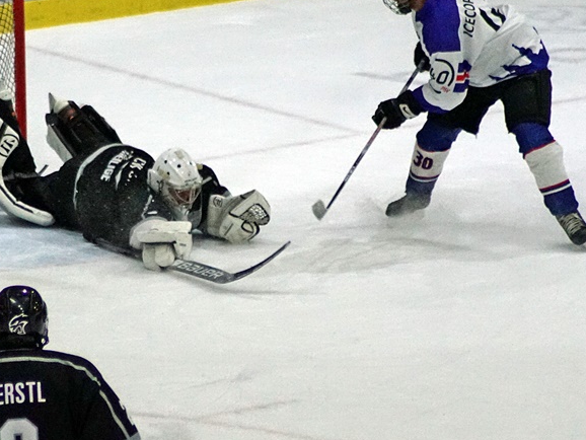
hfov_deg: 4.1
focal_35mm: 479
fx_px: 8112
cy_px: 169
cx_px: 220
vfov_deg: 3.1
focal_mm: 160
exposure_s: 1/500
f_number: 4.5
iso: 3200
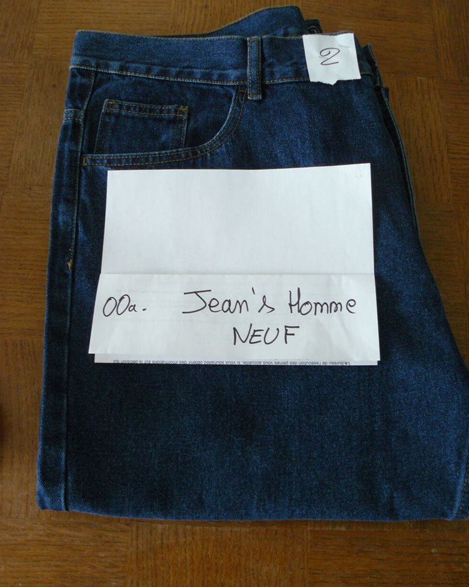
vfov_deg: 47.9
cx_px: 235
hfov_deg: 39.1
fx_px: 659
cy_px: 296
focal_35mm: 38
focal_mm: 6
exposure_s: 1/20
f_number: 2.8
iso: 200
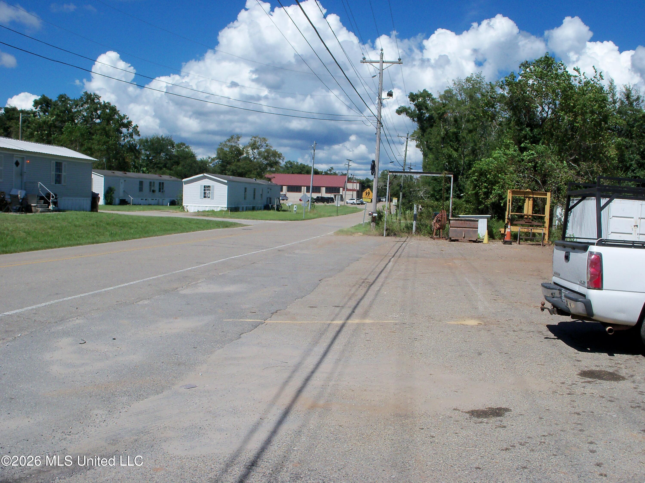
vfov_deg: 40.7
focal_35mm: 35
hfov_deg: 52.6
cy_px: 242
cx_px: 322
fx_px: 652
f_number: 5.5
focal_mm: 6.3
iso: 80
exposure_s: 1/640
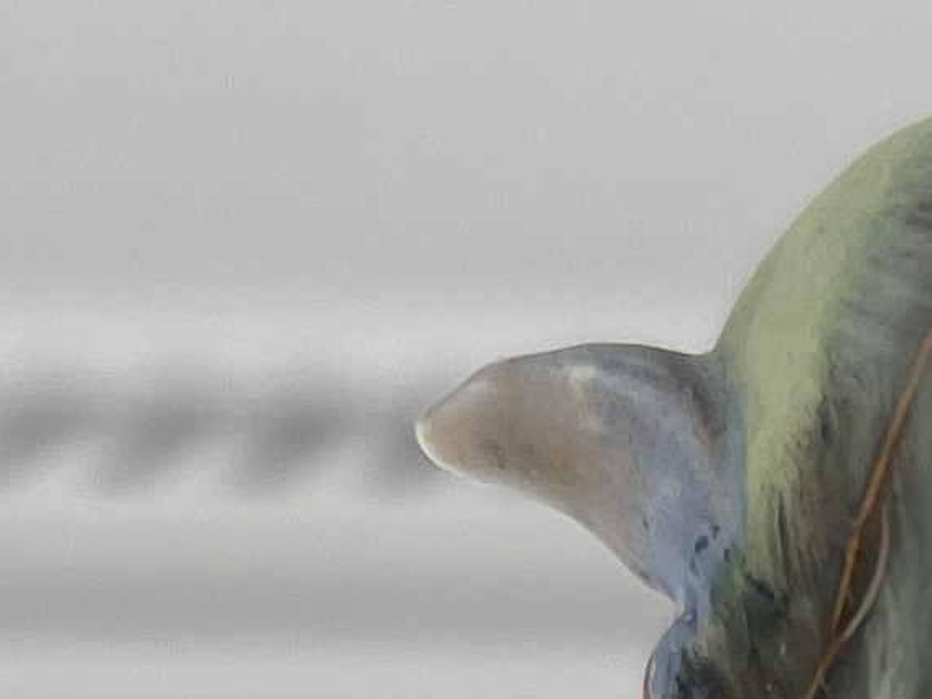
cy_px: 1799
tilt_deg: -23.4
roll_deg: -2.4
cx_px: 1577
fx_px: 4794
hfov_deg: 10.5
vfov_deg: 7.7
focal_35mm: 178
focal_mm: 5.1
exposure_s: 1/230
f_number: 1.6
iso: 32
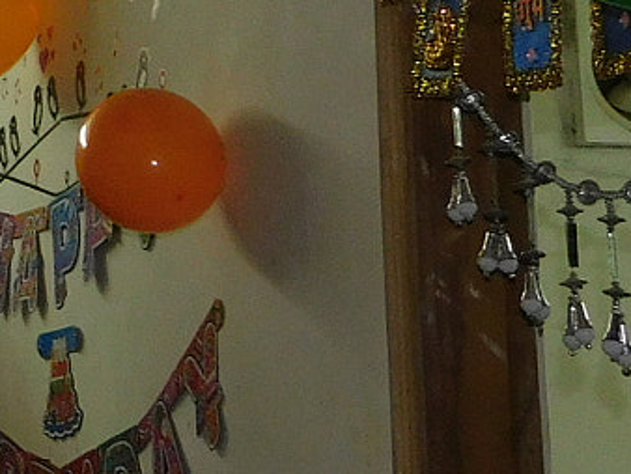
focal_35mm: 142
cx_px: -573
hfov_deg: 12.5
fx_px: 2590
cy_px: -34
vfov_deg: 10.3
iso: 200
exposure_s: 1/30
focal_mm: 5.3
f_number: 3.2
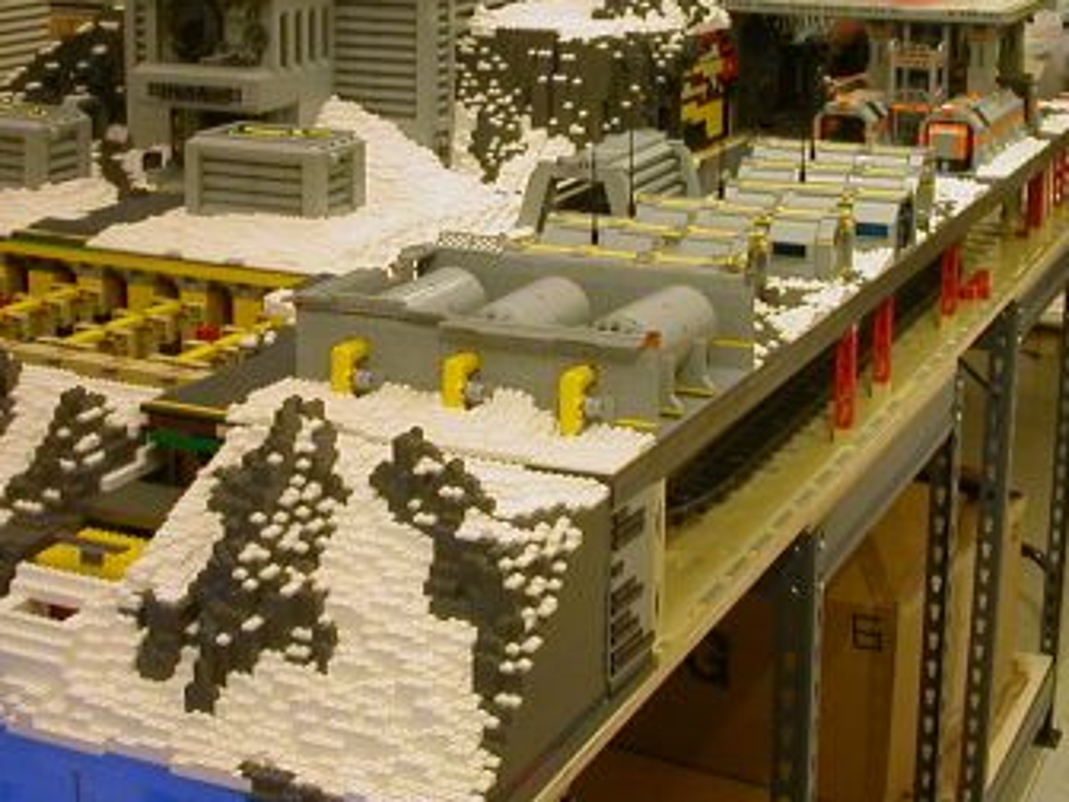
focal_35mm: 66
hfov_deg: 29.3
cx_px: 624
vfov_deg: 22.0
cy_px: 197
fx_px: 2038
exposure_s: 1/31.3
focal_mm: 5.6
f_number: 2.7
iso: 100
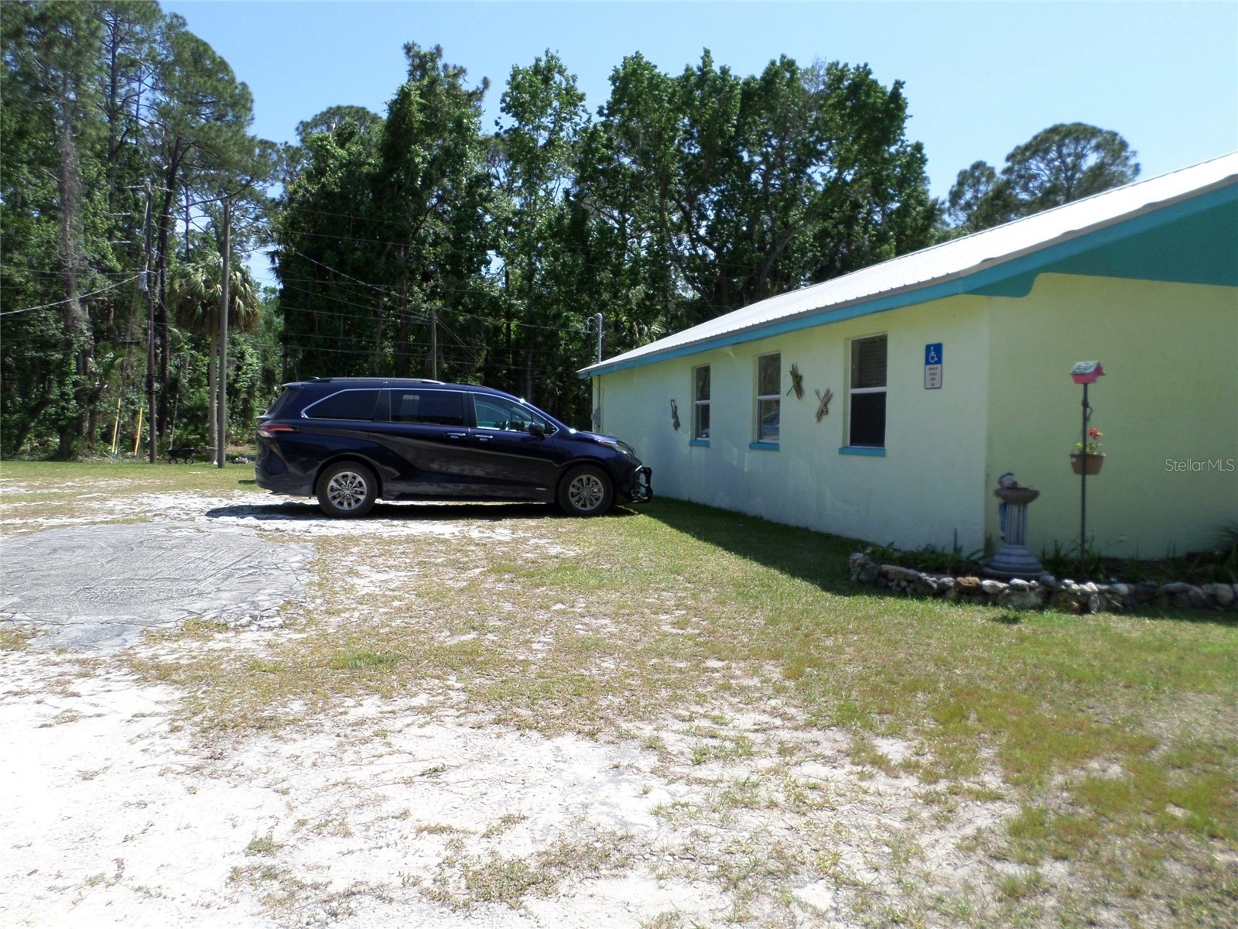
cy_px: 464
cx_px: 619
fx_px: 894
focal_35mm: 25
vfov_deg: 54.9
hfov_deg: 69.4
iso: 80
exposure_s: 1/1000
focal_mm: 4.5
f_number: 2.5
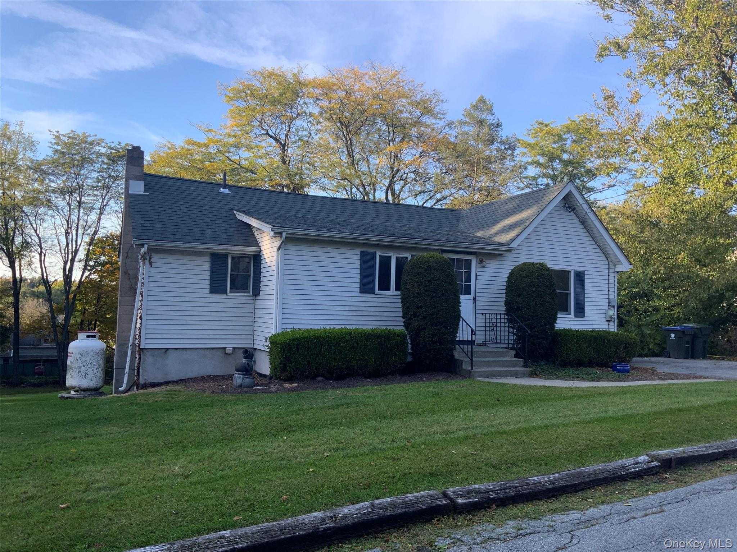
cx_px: 368
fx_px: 617
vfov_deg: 48.2
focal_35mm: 29
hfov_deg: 61.7
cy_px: 276
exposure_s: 1/400
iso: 16
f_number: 1.8
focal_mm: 3
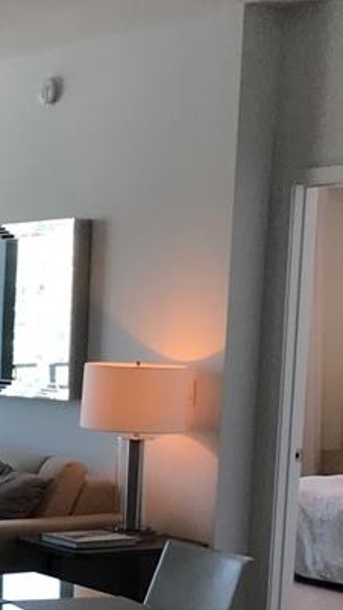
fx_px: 1472
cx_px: -200
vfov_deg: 22.9
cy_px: 545
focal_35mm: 91
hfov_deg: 12.5
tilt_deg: -6.7
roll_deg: -0.5
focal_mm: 3.99
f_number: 1.8
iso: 40
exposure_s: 1/120
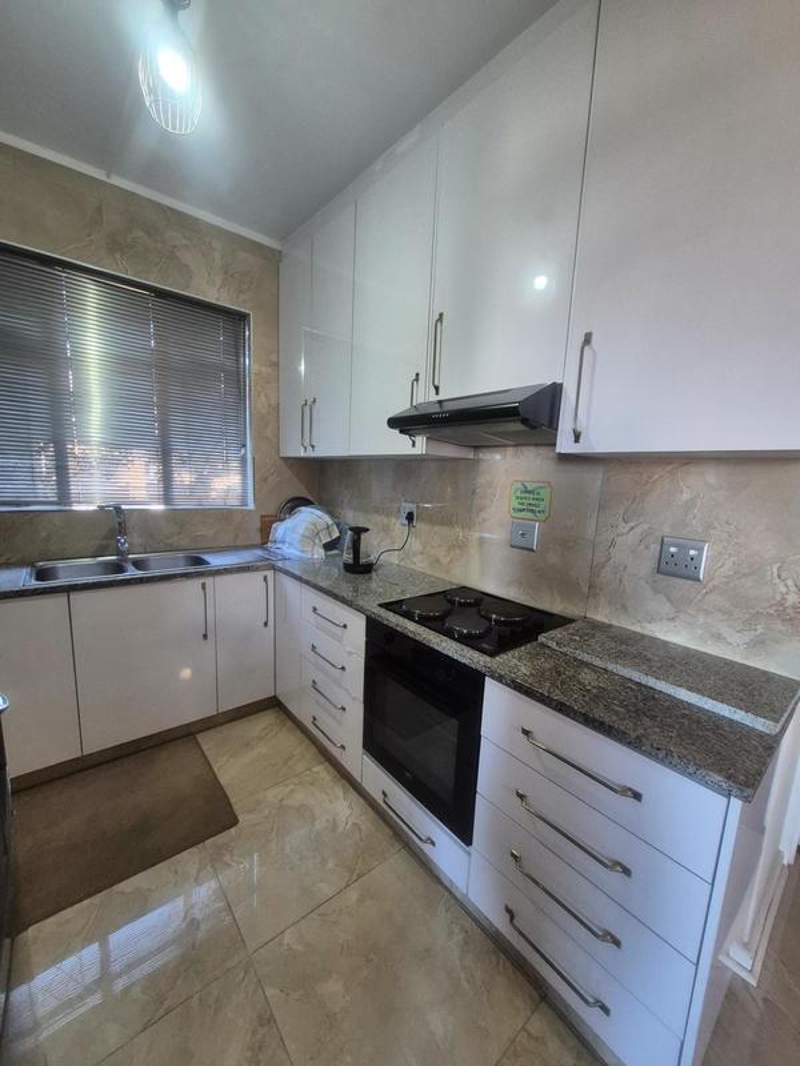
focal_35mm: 13
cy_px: 533
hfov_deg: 89.9
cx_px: 400
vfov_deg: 106.2
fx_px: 401
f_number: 2.2
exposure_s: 1/50
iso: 320
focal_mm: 1.74
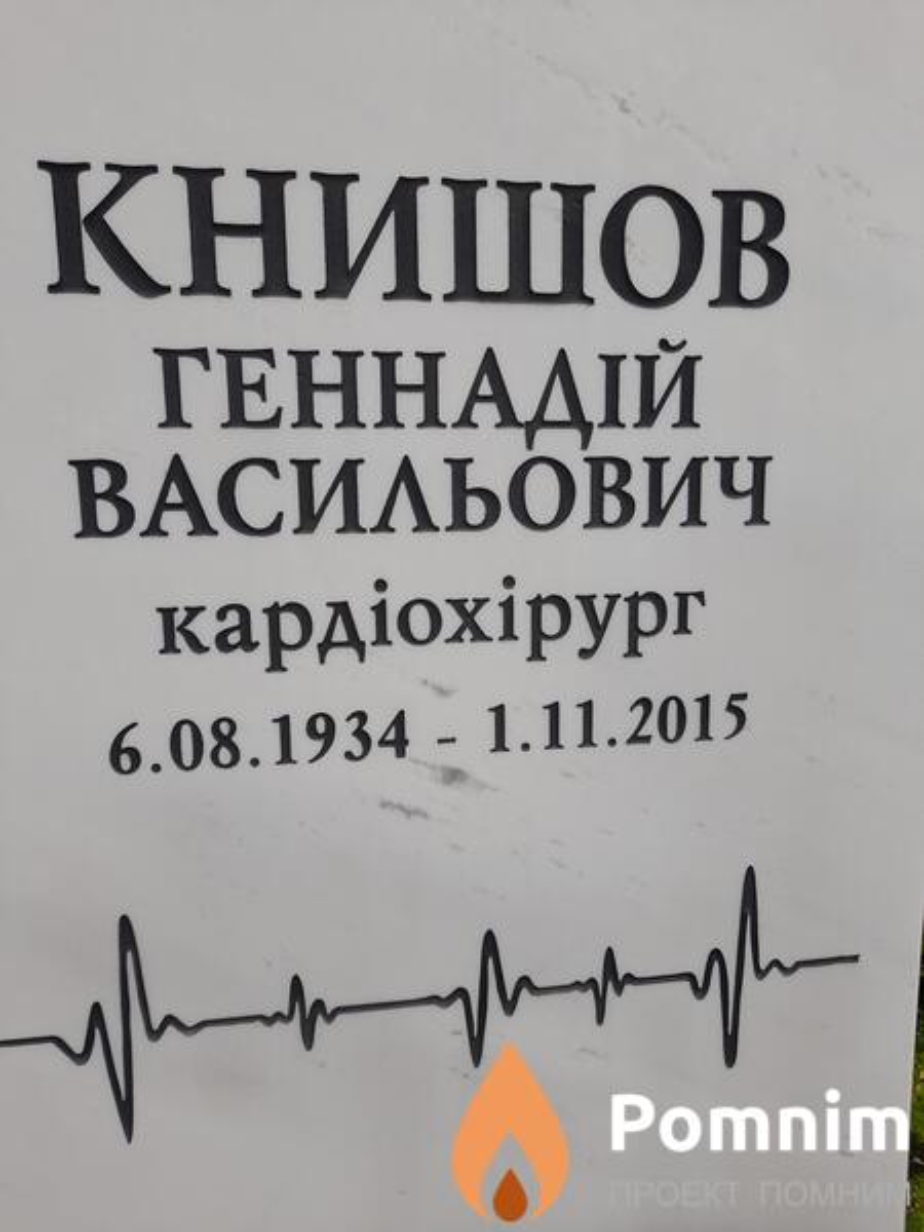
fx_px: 890
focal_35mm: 25
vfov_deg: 69.4
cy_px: 616
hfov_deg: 54.9
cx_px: 462
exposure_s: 1/166
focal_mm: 4.6
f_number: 2
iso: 20
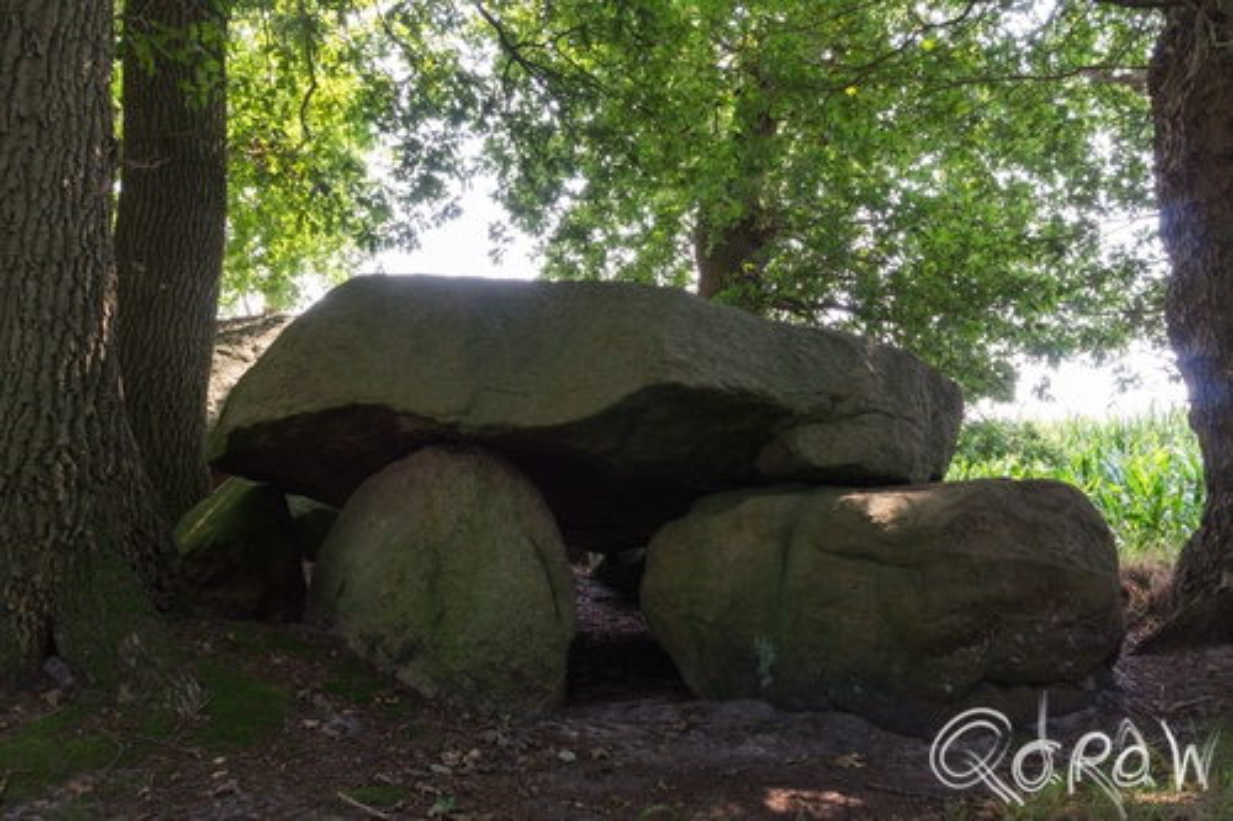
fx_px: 924
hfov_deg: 67.4
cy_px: 410
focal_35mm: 27
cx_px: 616
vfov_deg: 47.9
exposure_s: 1/40
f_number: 9
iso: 400
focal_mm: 18
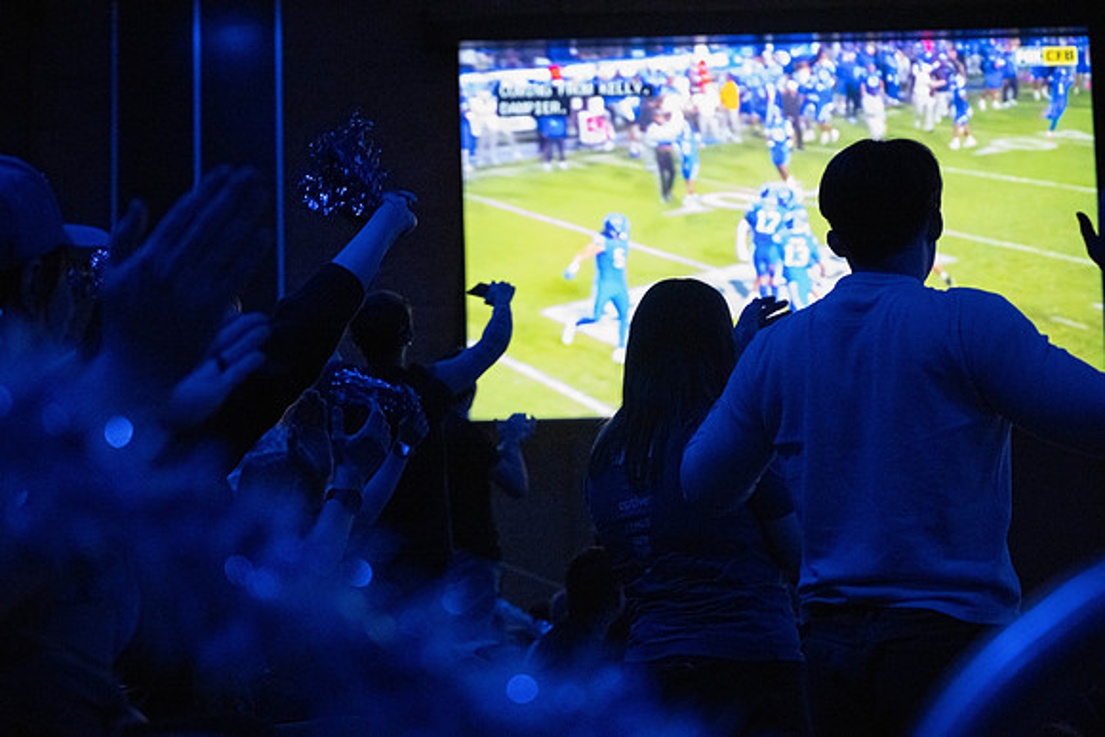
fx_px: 1903
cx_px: 552
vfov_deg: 21.9
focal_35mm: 62
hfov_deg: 32.4
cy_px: 368
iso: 20000
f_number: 4
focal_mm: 62
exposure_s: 1/250
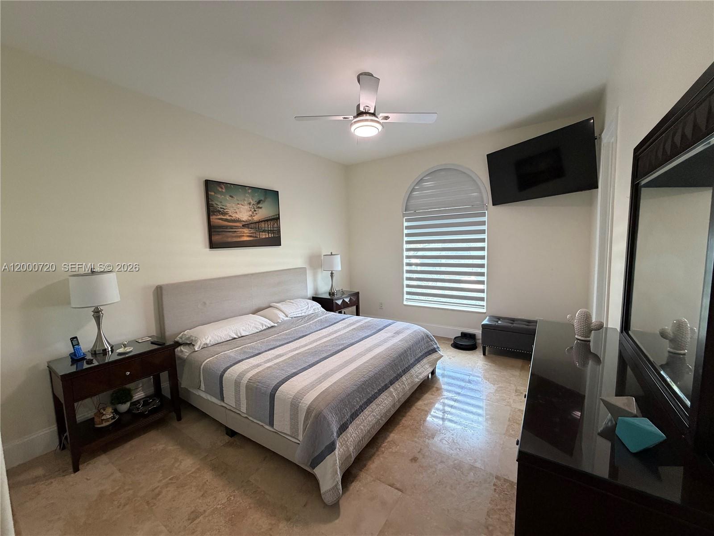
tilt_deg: -4.9
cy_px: 268
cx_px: 357
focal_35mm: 14
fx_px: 289
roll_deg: +2.0
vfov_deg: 85.7
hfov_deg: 102.1
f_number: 2.2
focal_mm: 2.22
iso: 320
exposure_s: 1/60
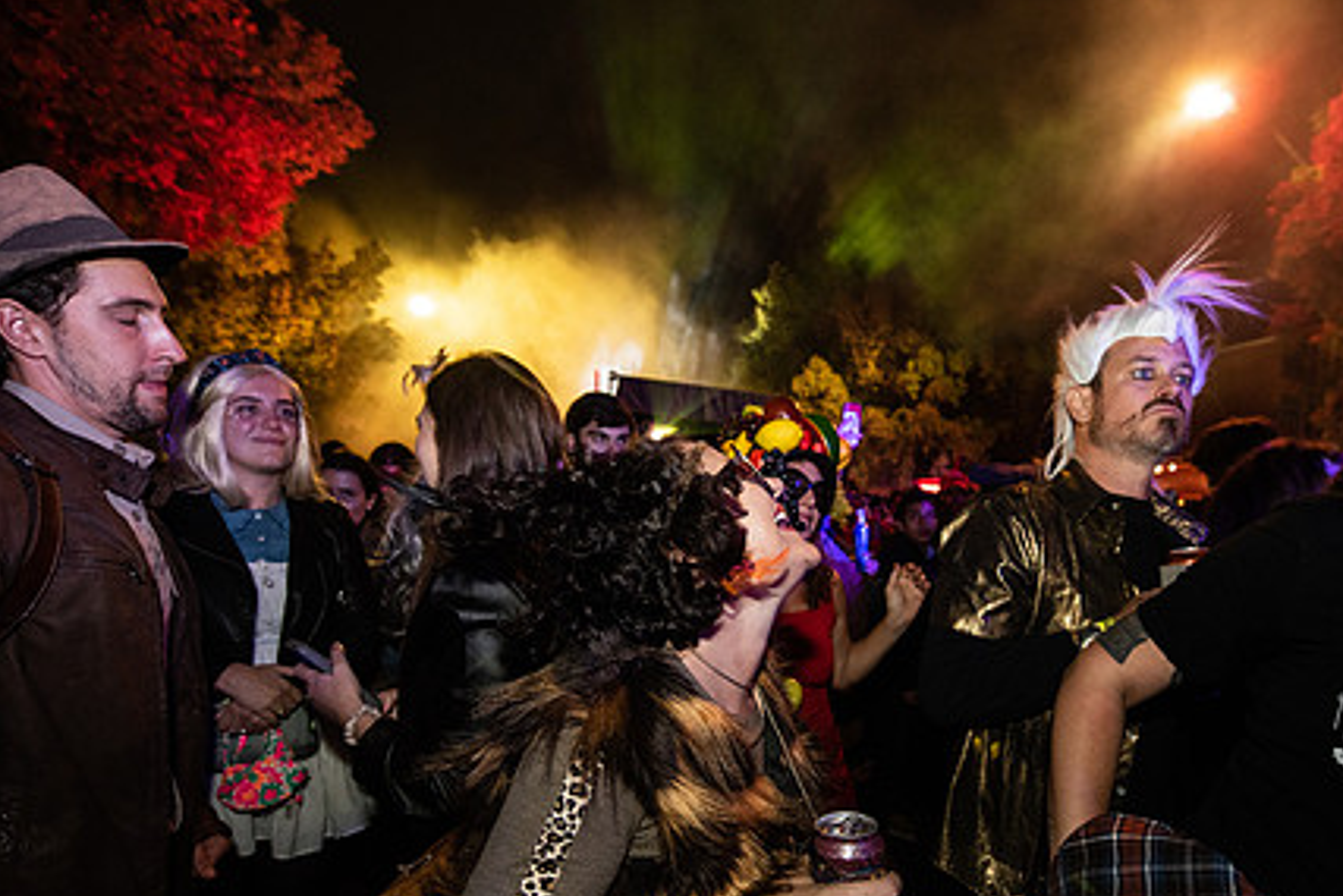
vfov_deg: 63.1
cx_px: 749
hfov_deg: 86.5
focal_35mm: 19
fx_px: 709
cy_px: 593
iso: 2000
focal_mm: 14
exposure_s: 1/60
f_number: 3.5
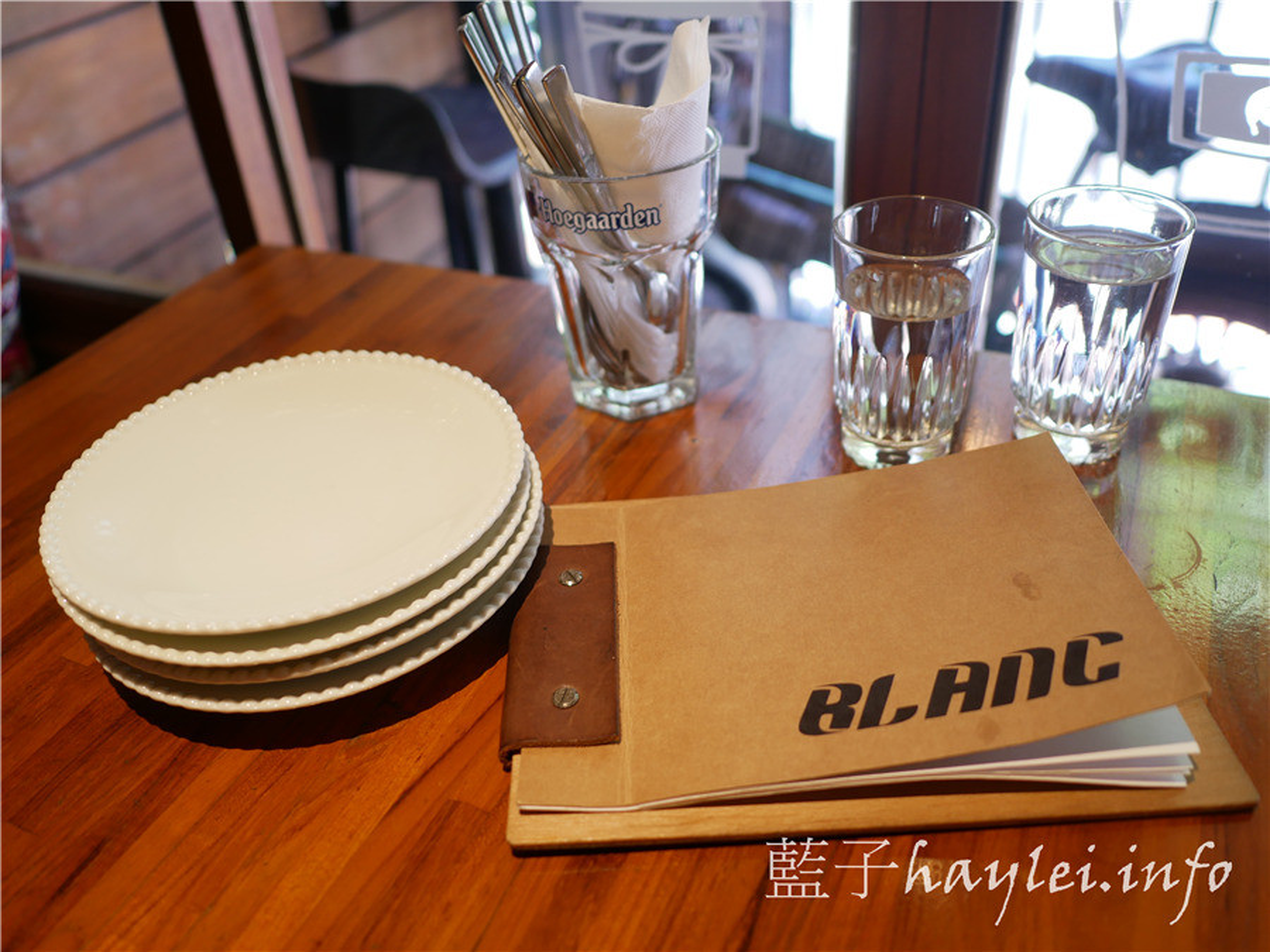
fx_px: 1101
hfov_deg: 60.0
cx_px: 635
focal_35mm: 30
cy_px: 476
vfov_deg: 46.8
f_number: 1.7
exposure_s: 1/60
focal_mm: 15
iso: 250
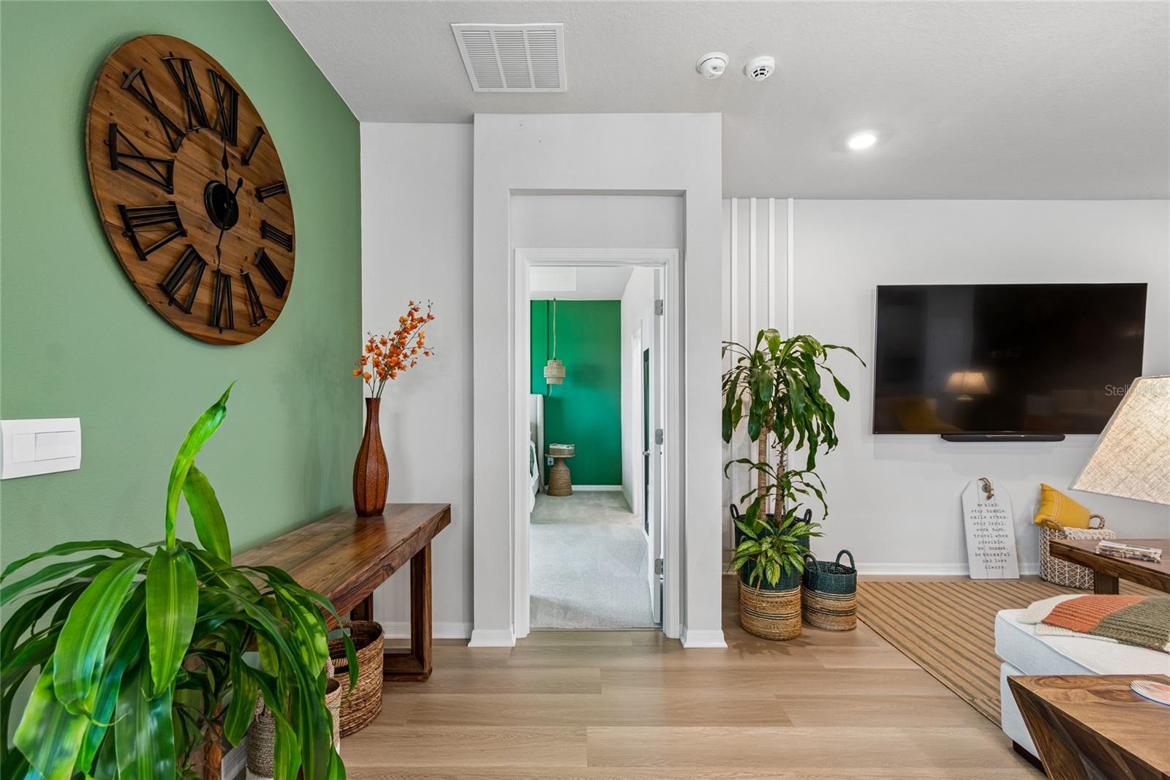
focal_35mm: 15
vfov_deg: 77.3
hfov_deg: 100.4
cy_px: 390
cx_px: 585
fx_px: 487
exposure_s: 1/3.33
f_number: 7.1
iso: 100
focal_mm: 10
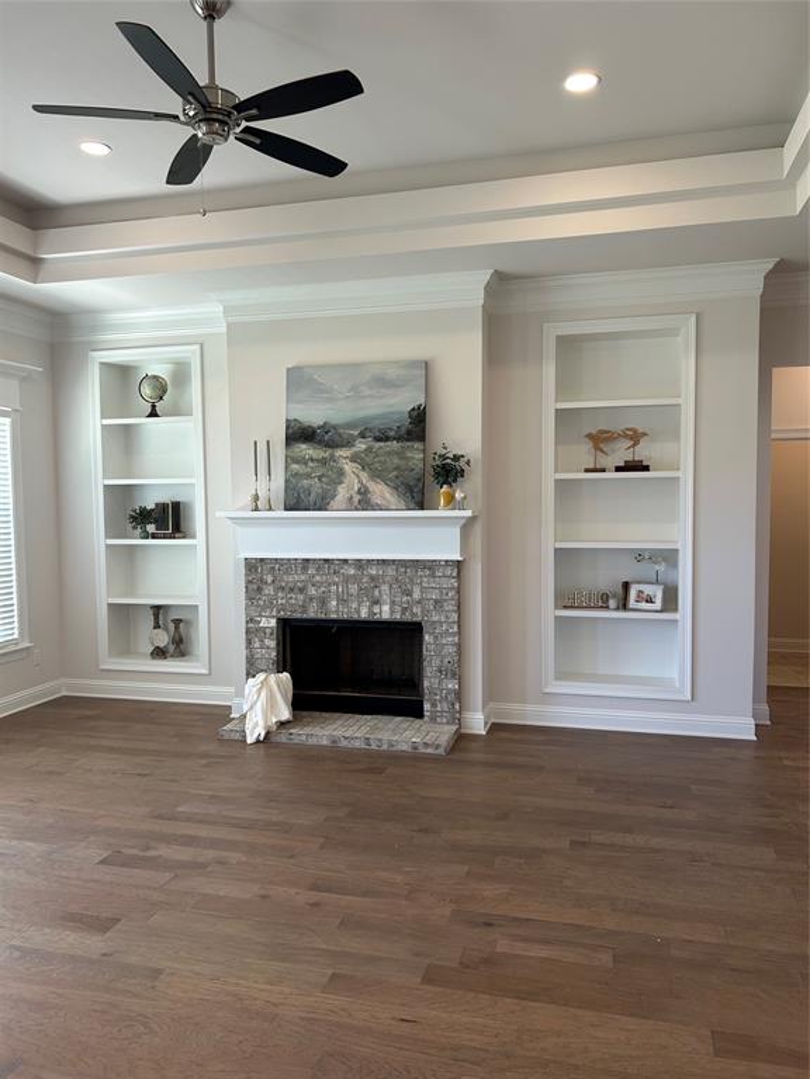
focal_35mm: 26
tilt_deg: -4.1
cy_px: 540
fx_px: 811
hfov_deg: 53.1
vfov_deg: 67.3
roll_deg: +1.2
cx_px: 405
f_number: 1.5
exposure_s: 1/120
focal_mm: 5.7
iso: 50
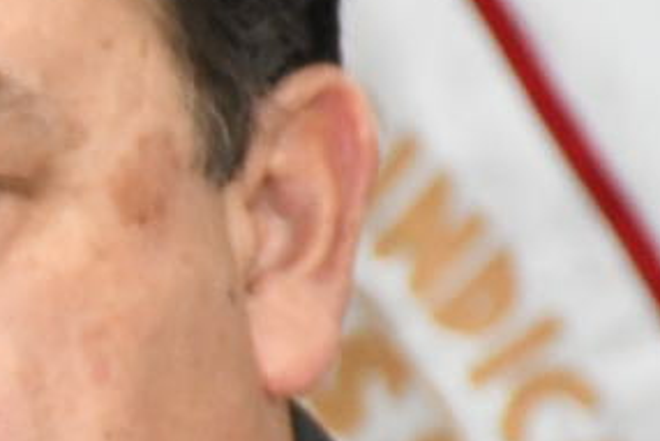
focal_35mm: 890
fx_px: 16324
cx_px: -706
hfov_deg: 2.3
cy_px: 492
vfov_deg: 1.5
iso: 4000
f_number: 6.3
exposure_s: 1/125
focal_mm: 105
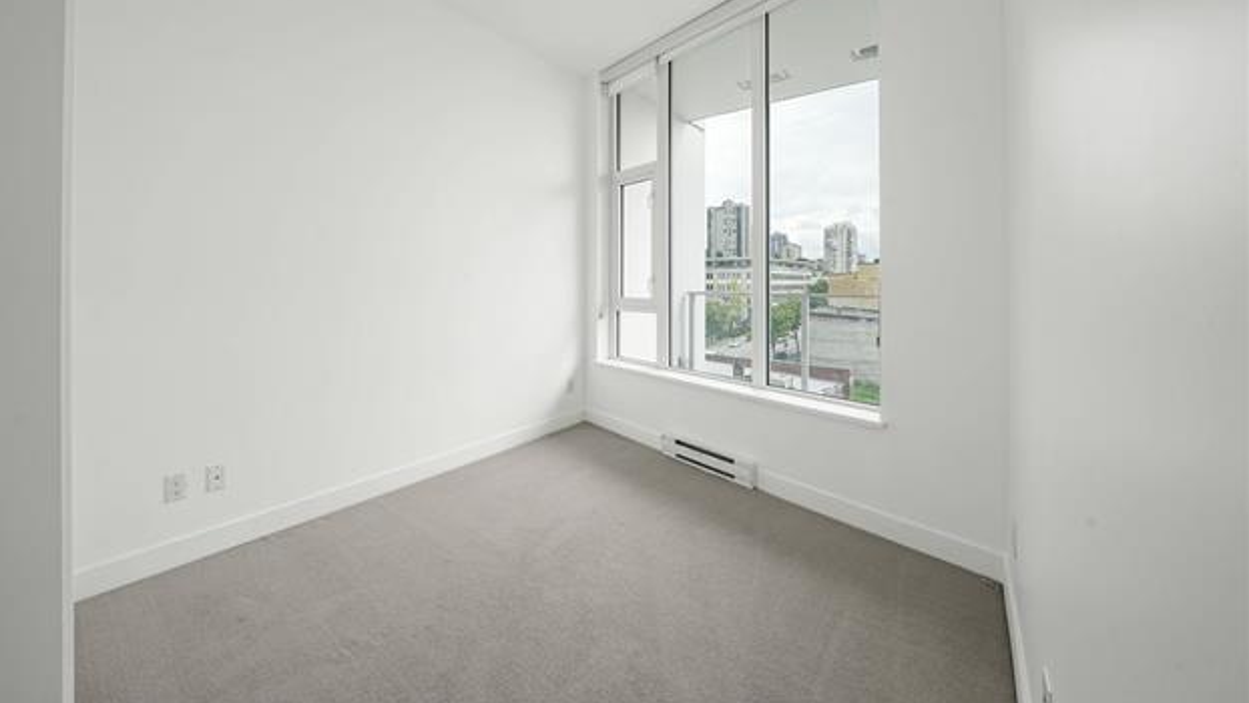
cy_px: 283
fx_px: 464
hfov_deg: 106.8
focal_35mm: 14
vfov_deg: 73.6
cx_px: 608
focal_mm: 13
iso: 1250
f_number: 9
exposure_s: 1/60
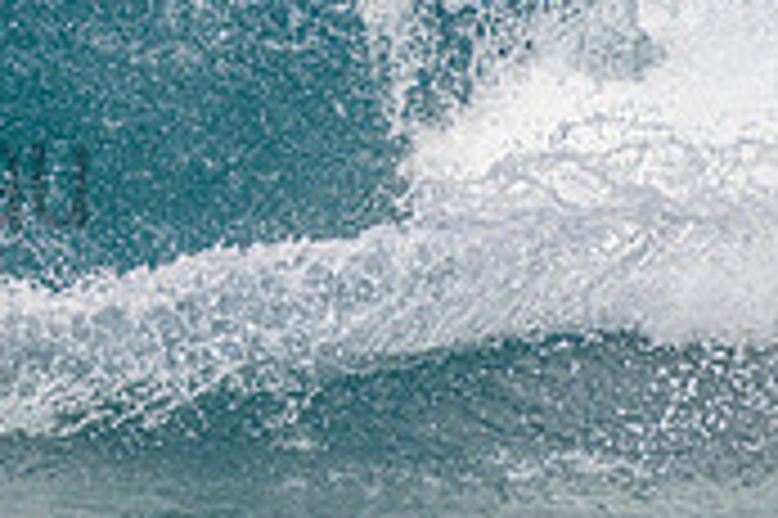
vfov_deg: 0.5
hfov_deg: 0.8
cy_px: 124
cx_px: -387
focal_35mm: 2521
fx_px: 54429
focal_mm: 500
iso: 450
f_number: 5.6
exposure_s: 1/2000
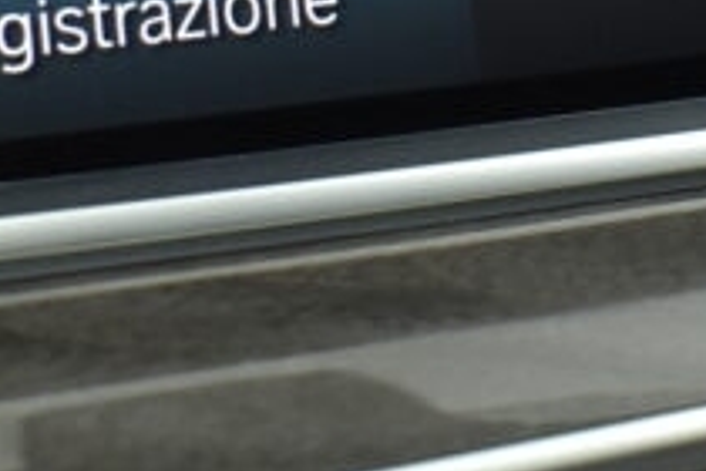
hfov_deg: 13.3
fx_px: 3009
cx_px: 535
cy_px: -256
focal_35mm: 153
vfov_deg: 8.7
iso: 1600
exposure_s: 1/100
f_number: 3.8
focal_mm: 21
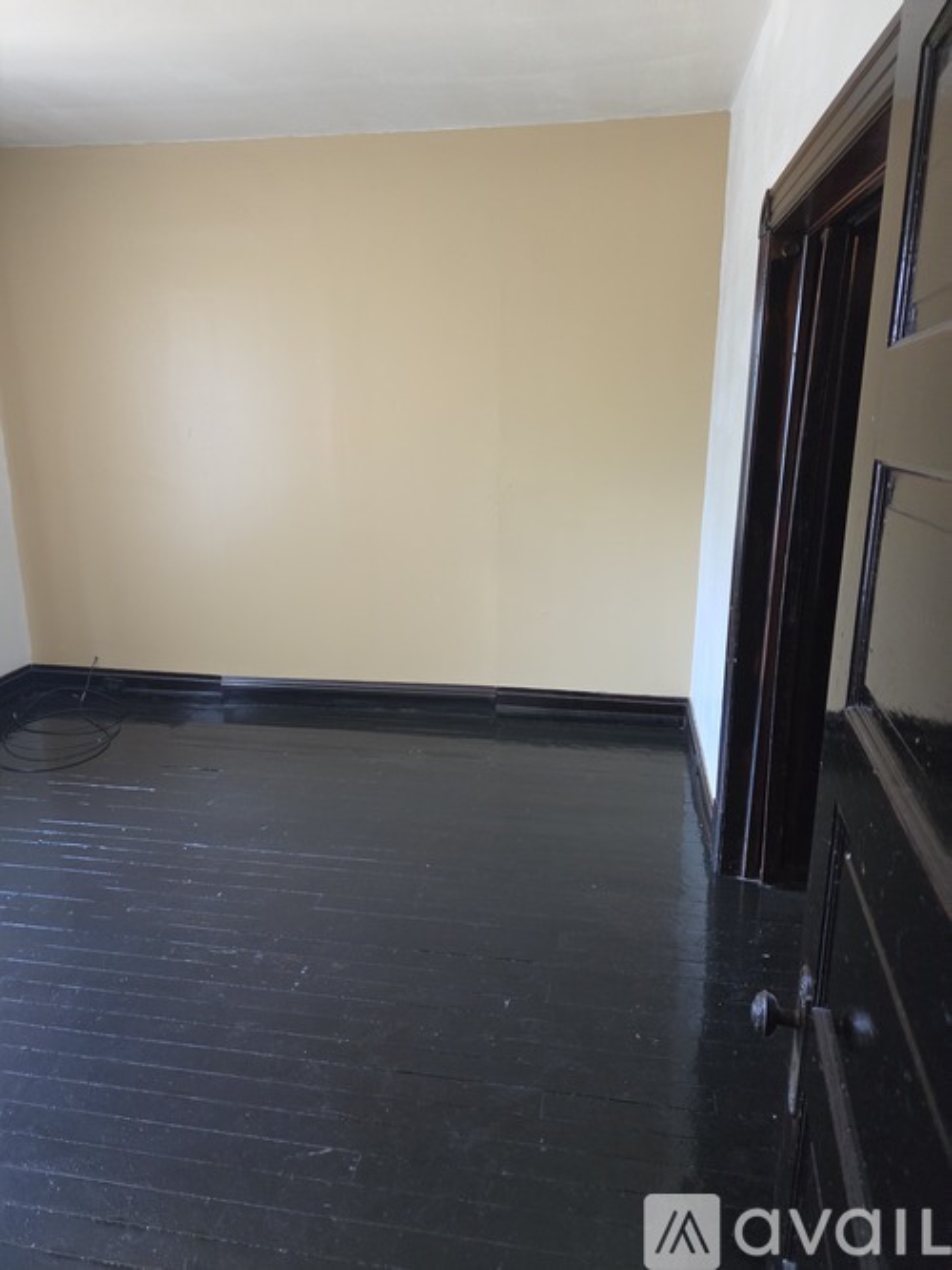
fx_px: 844
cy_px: 635
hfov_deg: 58.9
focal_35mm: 23
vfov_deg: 73.9
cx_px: 476
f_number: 1.8
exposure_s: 1/120
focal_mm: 5.4
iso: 1250
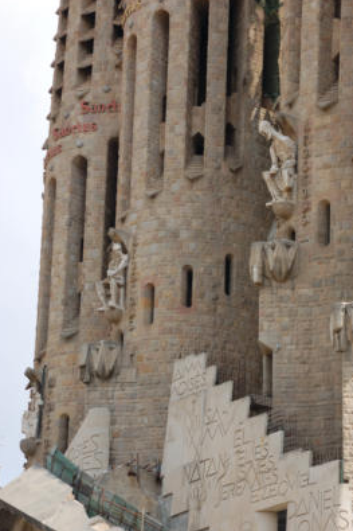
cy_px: 265
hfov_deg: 8.6
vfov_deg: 12.9
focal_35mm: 160
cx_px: 176
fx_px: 2348
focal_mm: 105
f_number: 16
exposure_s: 1/80
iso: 200
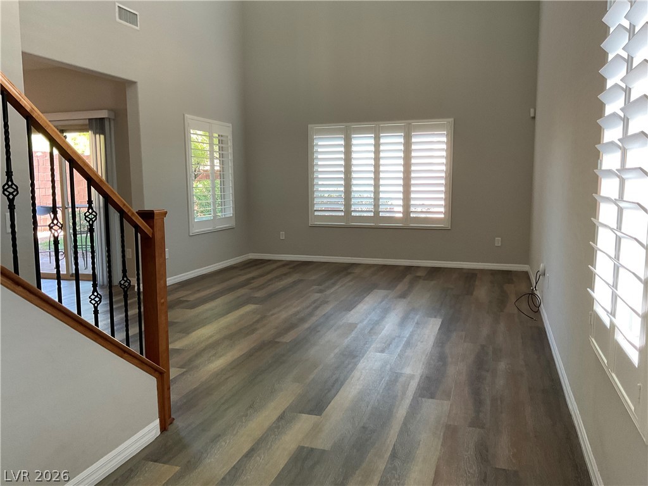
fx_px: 543
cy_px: 243
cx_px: 324
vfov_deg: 48.2
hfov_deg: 61.7
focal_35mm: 29
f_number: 1.8
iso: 100
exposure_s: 1/60
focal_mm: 3
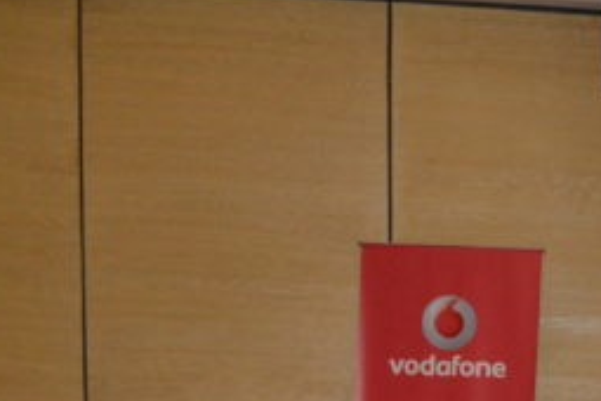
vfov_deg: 11.6
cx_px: 1228
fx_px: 1886
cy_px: 620
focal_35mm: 113
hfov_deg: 14.7
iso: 800
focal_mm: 18
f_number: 5
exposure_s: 1/60
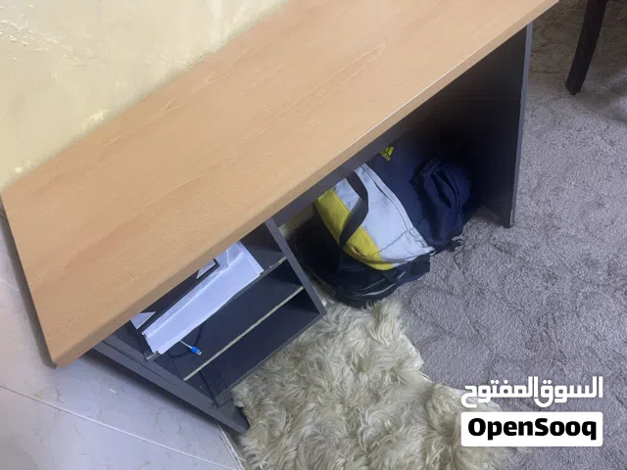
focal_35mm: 25
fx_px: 453
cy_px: 235
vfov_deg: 54.9
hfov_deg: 69.4
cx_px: 314
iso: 250
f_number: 1.6
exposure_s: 1/50
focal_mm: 5.1
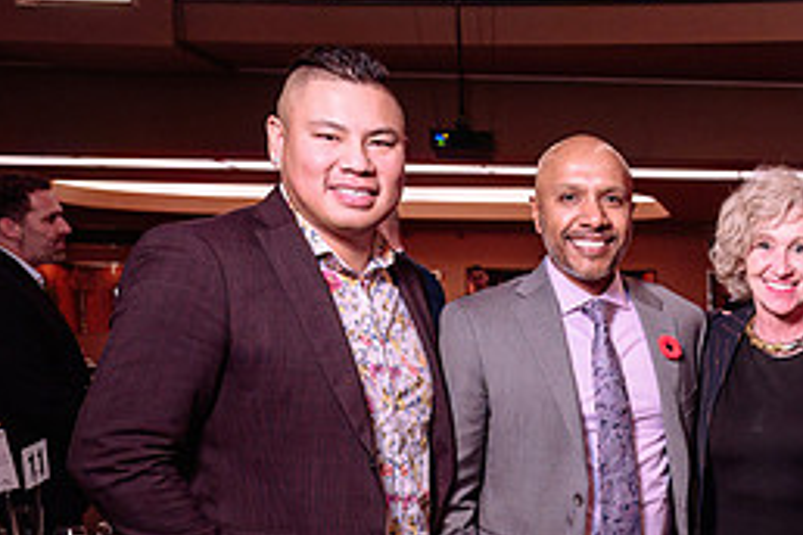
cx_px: 914
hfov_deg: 30.0
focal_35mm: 59
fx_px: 1316
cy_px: 529
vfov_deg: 22.2
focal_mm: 24
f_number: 4
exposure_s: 1/40
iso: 1250
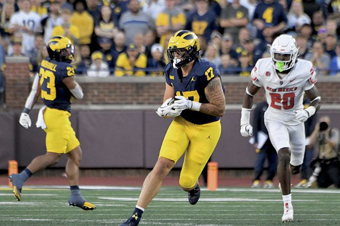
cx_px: 170
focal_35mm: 600
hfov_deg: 3.4
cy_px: 113
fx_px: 5663
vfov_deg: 2.3
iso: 4000
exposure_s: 1/1000
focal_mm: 400
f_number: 5.6
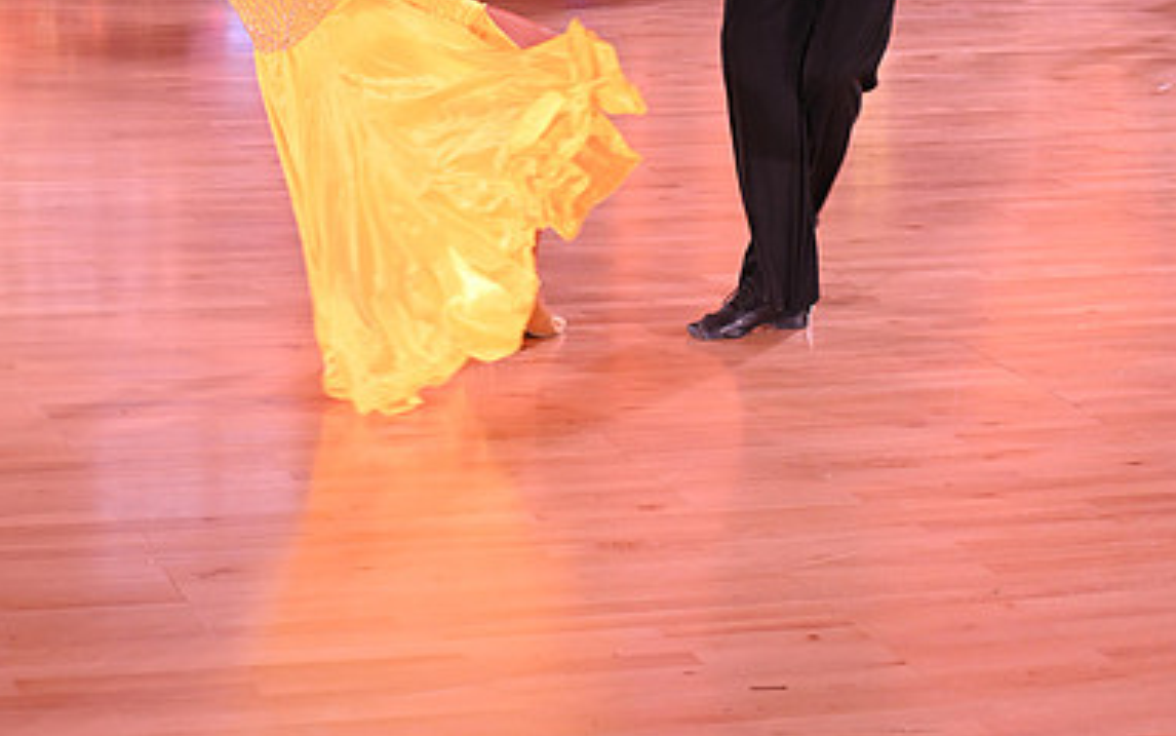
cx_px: 590
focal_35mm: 116
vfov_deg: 11.1
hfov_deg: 18.0
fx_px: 3719
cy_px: -142
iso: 2000
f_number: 5
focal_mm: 75
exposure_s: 1/200
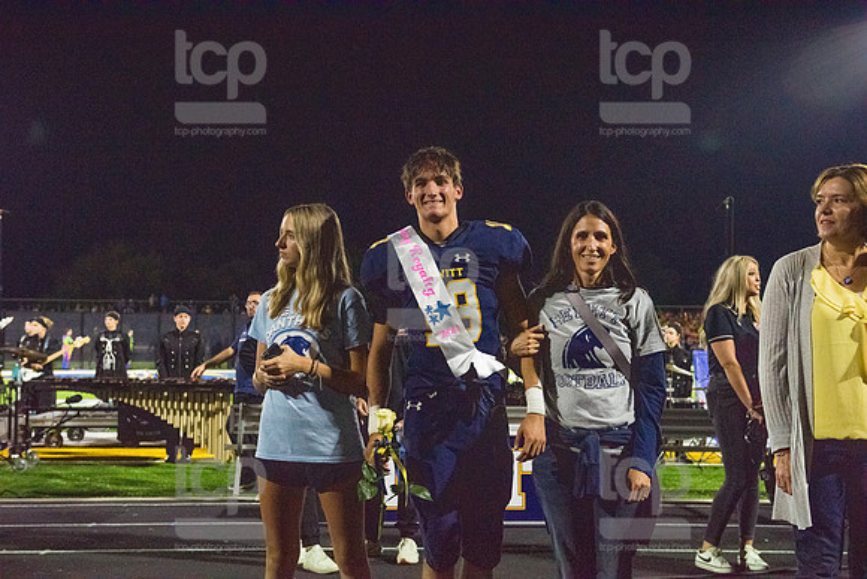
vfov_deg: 28.1
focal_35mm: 48
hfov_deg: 41.1
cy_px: 290
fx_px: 1156
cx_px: 434
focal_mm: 48
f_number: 5
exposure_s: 1/500
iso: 8000
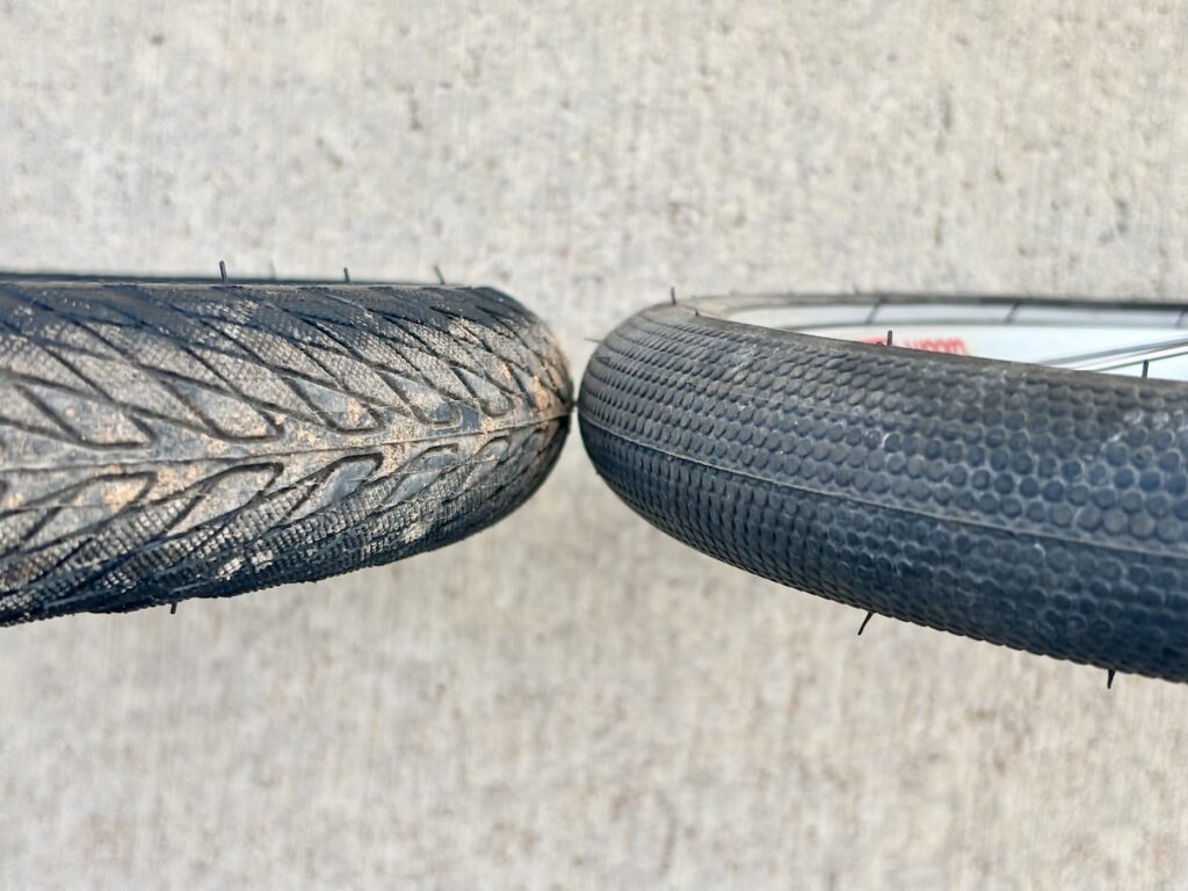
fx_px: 1785
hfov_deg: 36.8
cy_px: 446
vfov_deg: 28.0
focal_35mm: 52
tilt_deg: -81.6
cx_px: 594
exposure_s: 1/525
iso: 32
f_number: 1.6
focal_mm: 5.96
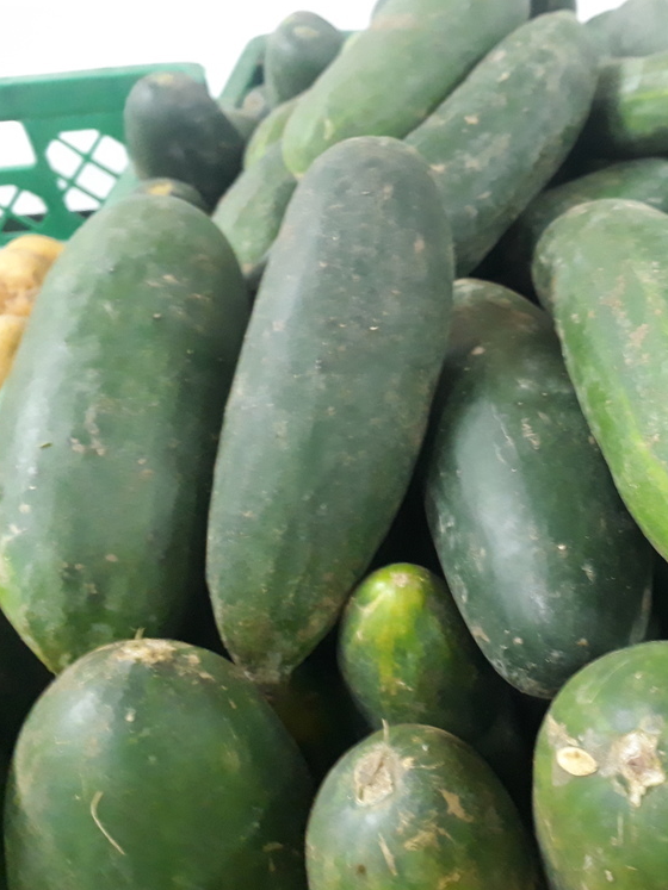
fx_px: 952
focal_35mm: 37
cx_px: 577
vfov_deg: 50.1
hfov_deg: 36.7
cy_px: 454
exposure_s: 1/15
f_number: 1.9
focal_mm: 3.6
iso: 320
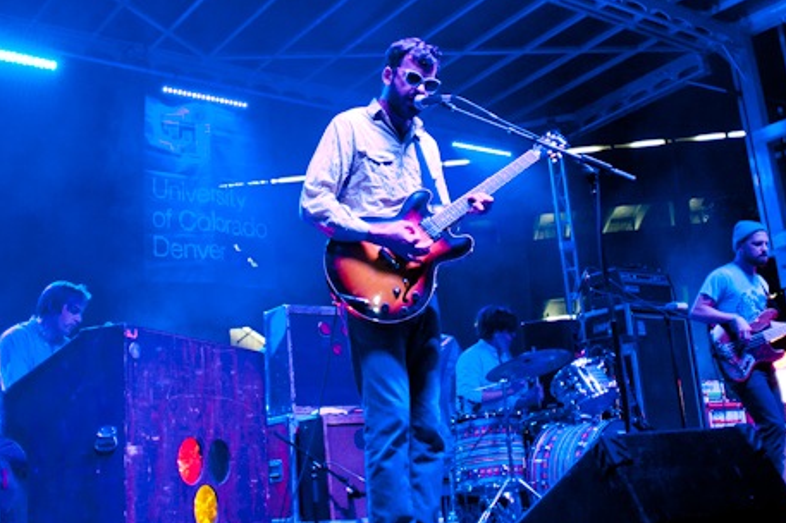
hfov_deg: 64.3
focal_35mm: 28
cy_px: 325
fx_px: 611
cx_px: 506
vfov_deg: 46.0
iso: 1250
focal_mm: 20
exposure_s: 1/100
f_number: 2.8
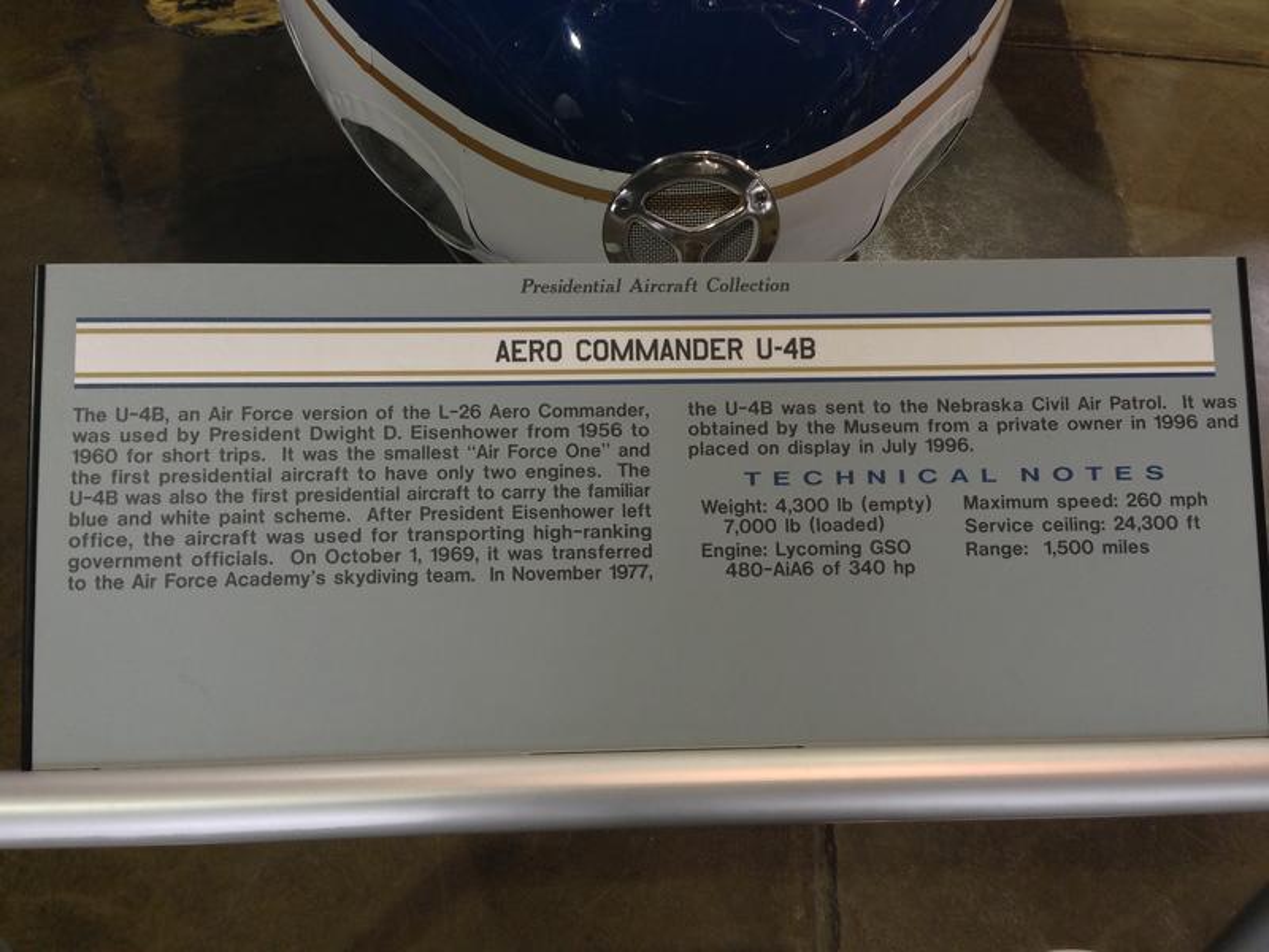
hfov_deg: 55.4
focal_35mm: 33
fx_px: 1210
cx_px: 634
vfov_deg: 42.9
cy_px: 476
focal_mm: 4.13
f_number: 2.4
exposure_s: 1/20
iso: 160
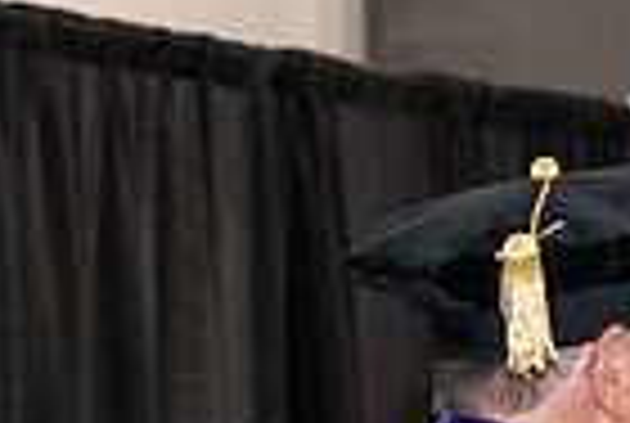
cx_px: 1116
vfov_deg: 4.7
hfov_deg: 6.9
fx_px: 5068
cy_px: 704
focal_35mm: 289
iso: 2500
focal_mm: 70
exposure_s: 1/200
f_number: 5
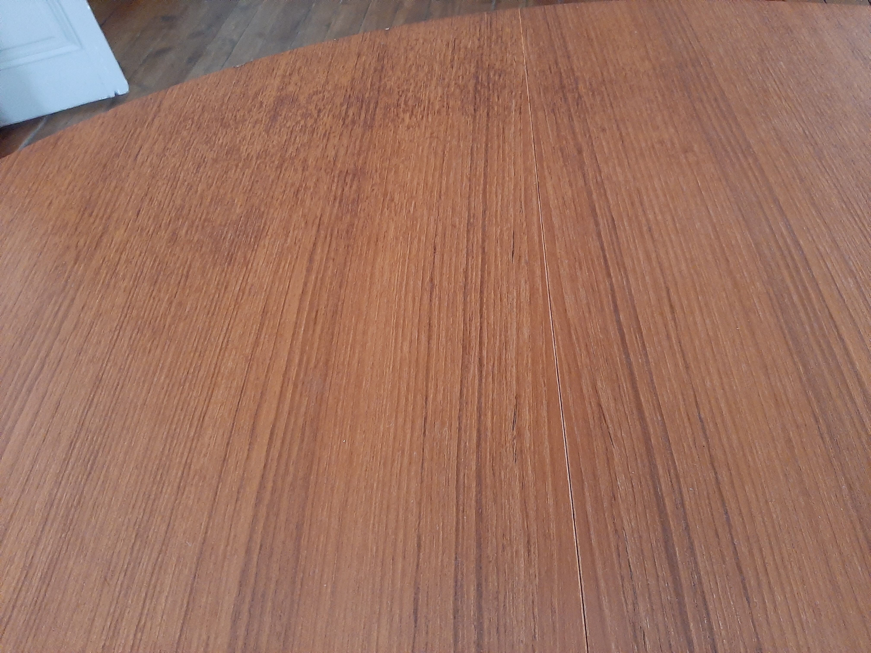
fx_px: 654
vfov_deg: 53.1
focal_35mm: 26
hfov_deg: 67.3
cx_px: 436
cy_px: 326
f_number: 1.7
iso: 400
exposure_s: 1/25
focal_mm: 3.93
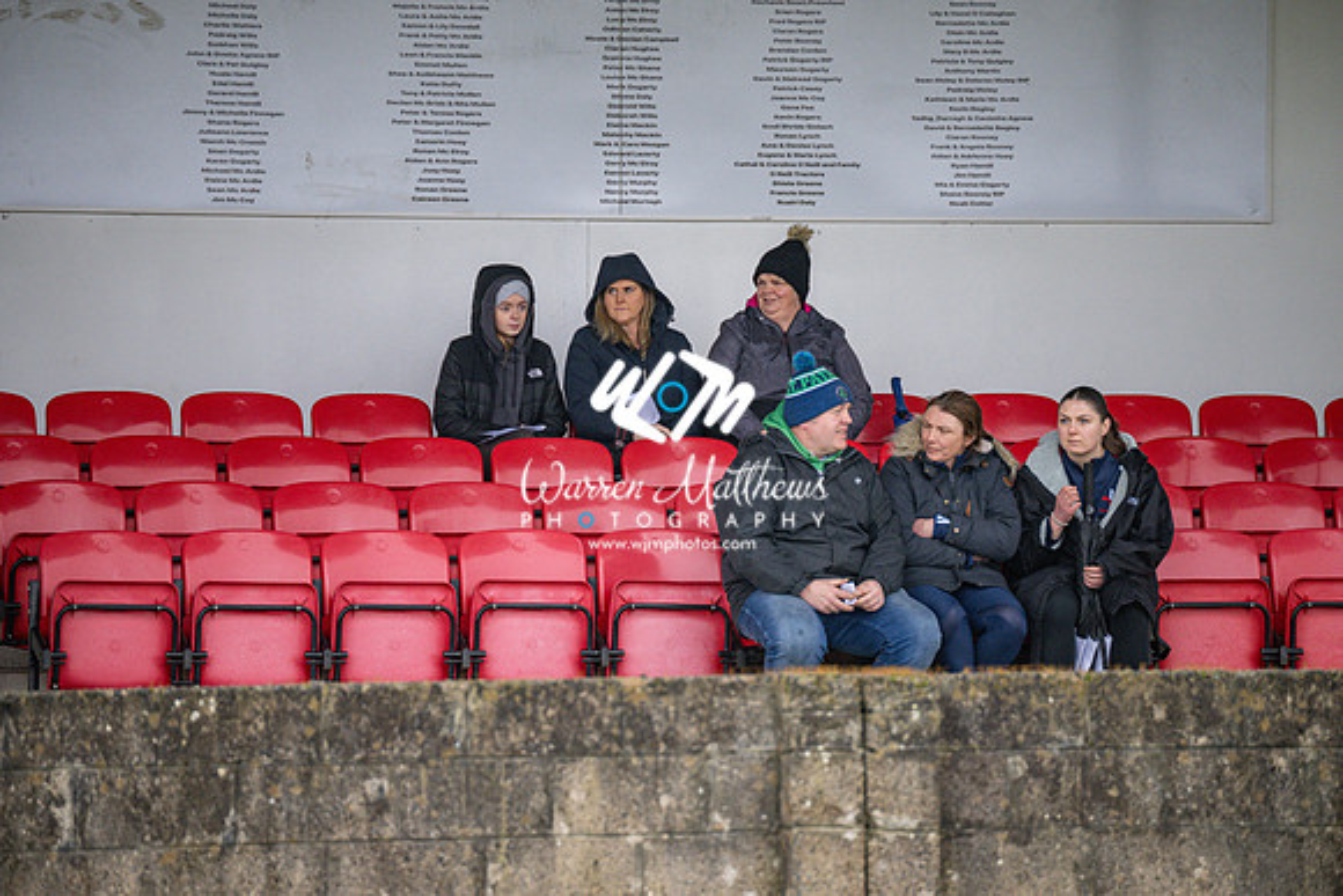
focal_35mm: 300
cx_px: 672
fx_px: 11194
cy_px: 448
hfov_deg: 6.9
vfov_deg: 4.6
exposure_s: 1/1000
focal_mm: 300
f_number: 2.8
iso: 1400
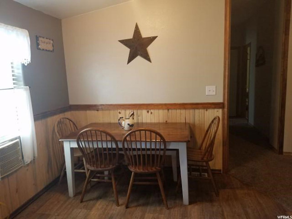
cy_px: 110
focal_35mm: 26
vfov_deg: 53.1
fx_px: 219
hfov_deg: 67.3
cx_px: 146
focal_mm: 4.2
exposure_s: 1/40
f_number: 1.7
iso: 125
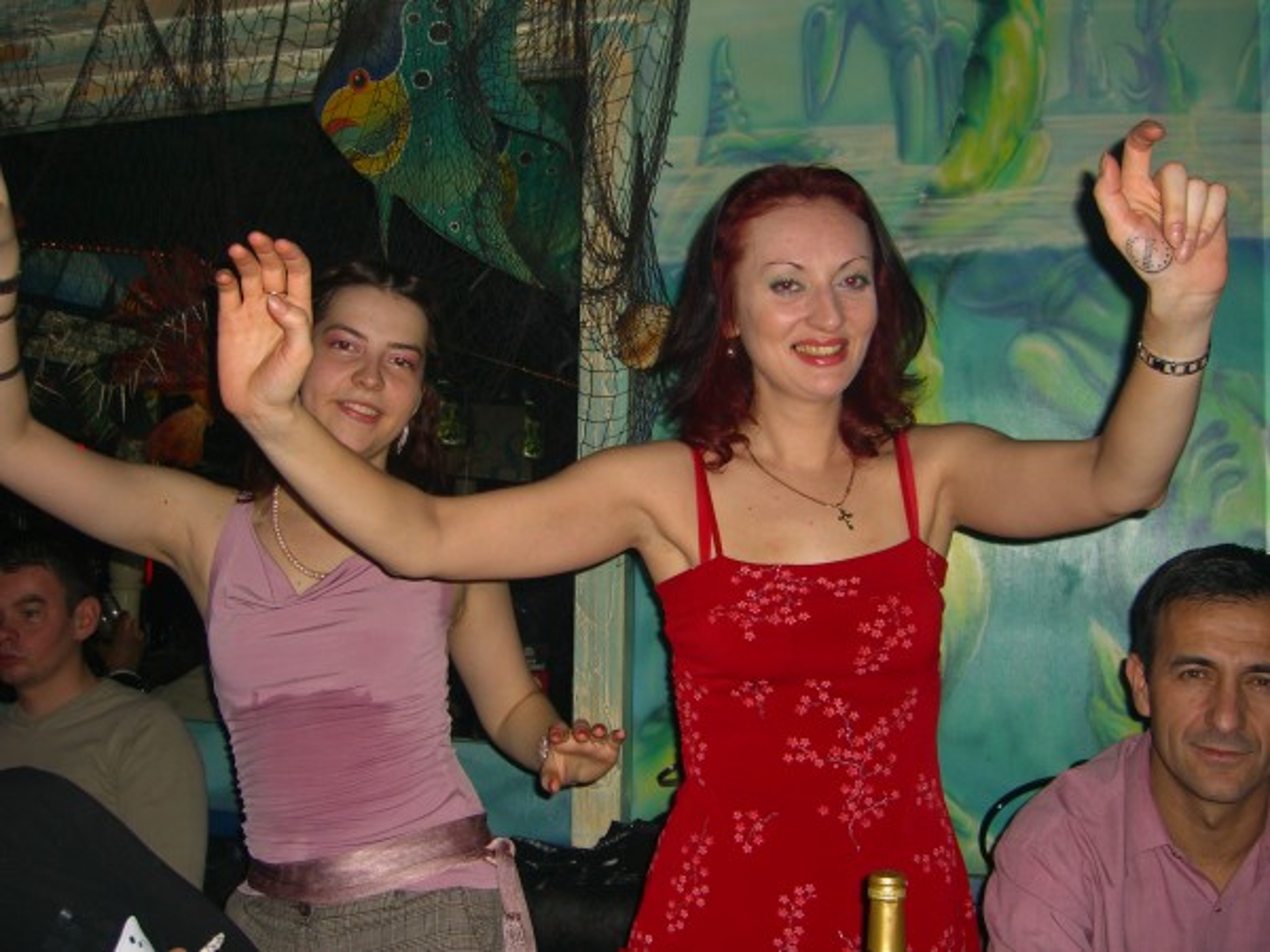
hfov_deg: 49.0
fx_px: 1394
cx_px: 635
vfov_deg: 37.7
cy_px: 476
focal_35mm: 38
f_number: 2.8
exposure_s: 1/60
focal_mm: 7.9
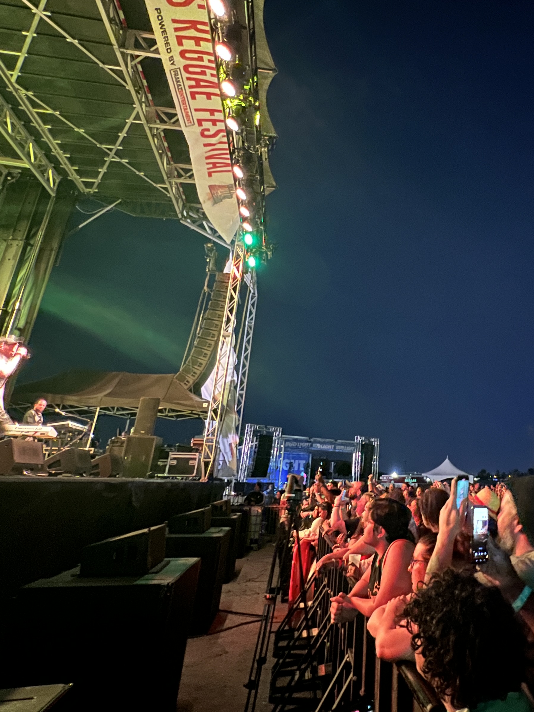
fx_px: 453
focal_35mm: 22
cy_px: 296
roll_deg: -1.0
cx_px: 439
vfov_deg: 75.8
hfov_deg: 56.0
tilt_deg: +20.1
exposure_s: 1/7
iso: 800
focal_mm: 1.57
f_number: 1.8
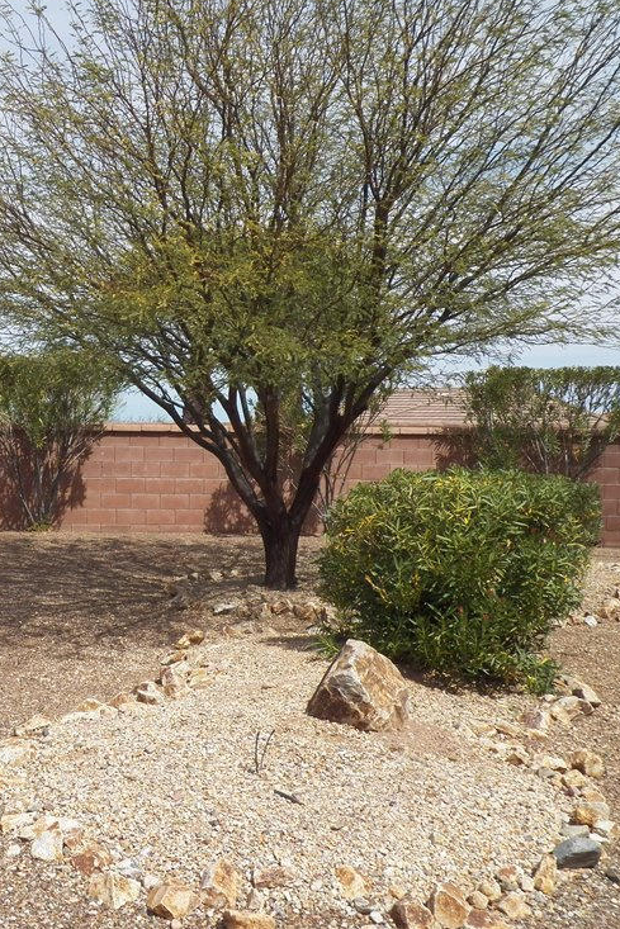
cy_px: 456
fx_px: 1136
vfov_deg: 44.5
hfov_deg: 29.3
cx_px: 62
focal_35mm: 44
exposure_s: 1/1600
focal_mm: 5.5
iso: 125
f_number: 4.5
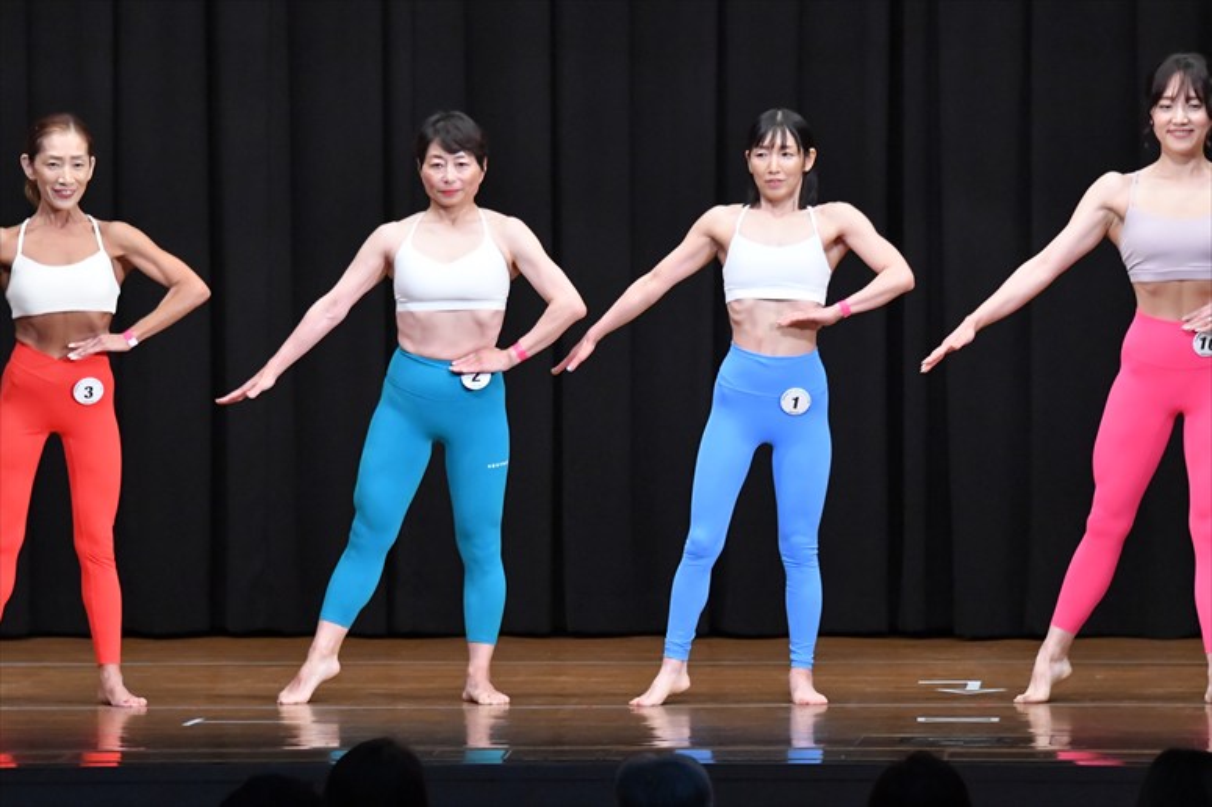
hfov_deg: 9.2
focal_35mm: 225
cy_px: 404
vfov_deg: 6.1
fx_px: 7571
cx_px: 606
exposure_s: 1/400
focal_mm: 150
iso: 8000
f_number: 5.6
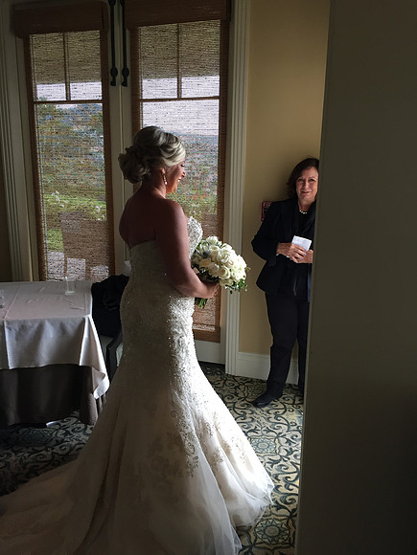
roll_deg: -0.9
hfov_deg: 48.2
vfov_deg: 61.7
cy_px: 278
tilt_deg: -13.0
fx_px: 466
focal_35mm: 29
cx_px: 208
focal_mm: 4.15
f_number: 2.2
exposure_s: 1/30
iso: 80
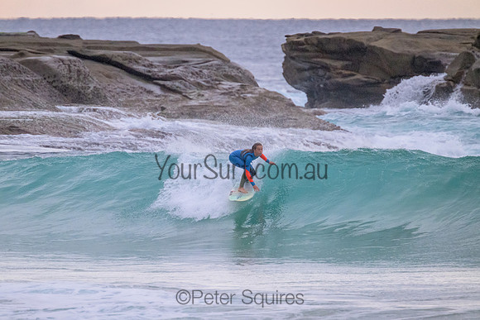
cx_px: 240
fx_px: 10877
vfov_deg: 1.7
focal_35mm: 816
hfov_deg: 2.5
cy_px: 160
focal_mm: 800
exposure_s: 1/320
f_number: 11
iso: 8000
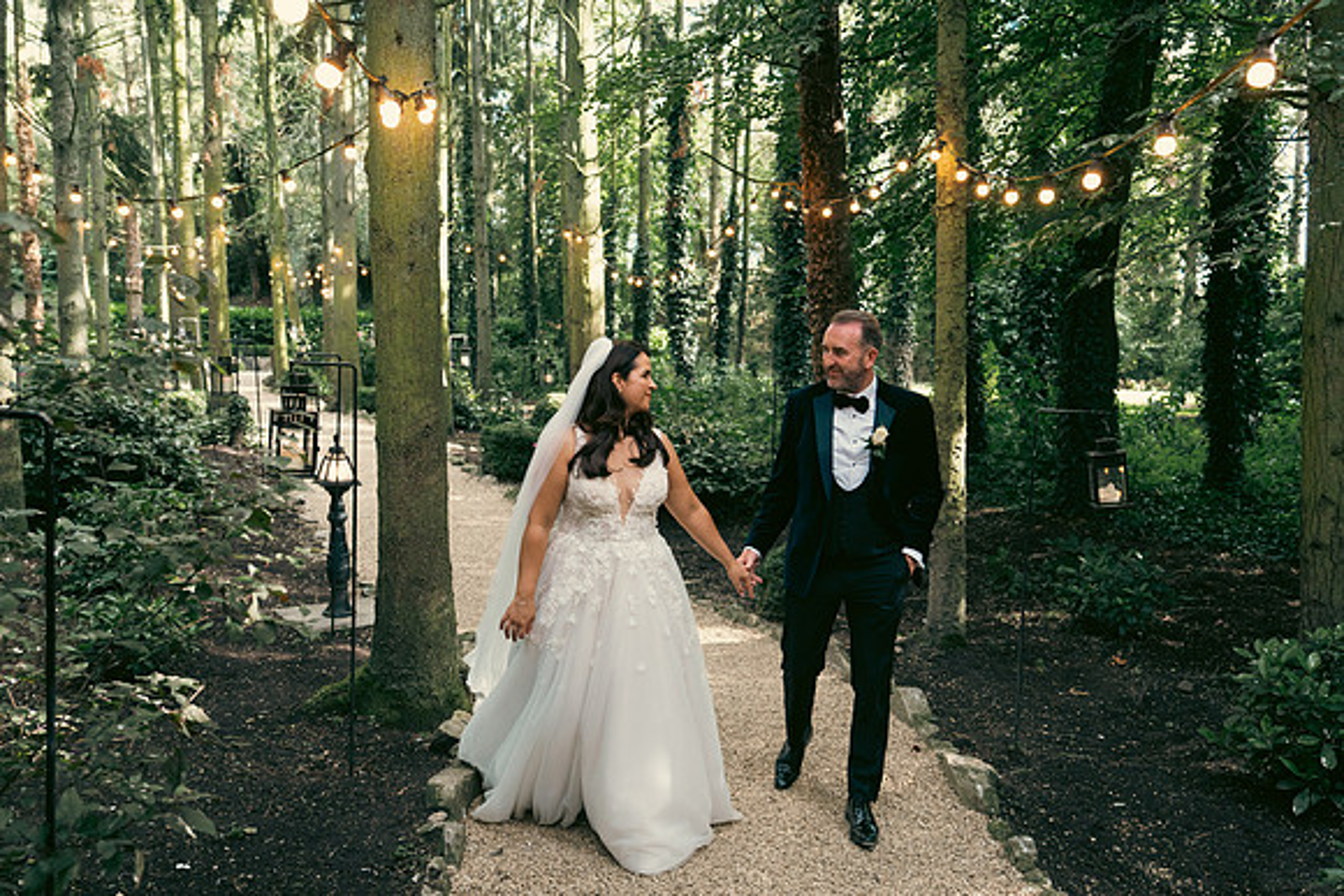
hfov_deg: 63.6
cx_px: 672
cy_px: 448
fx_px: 1083
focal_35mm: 29
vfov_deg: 45.0
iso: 800
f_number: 3.5
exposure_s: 1/250
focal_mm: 29
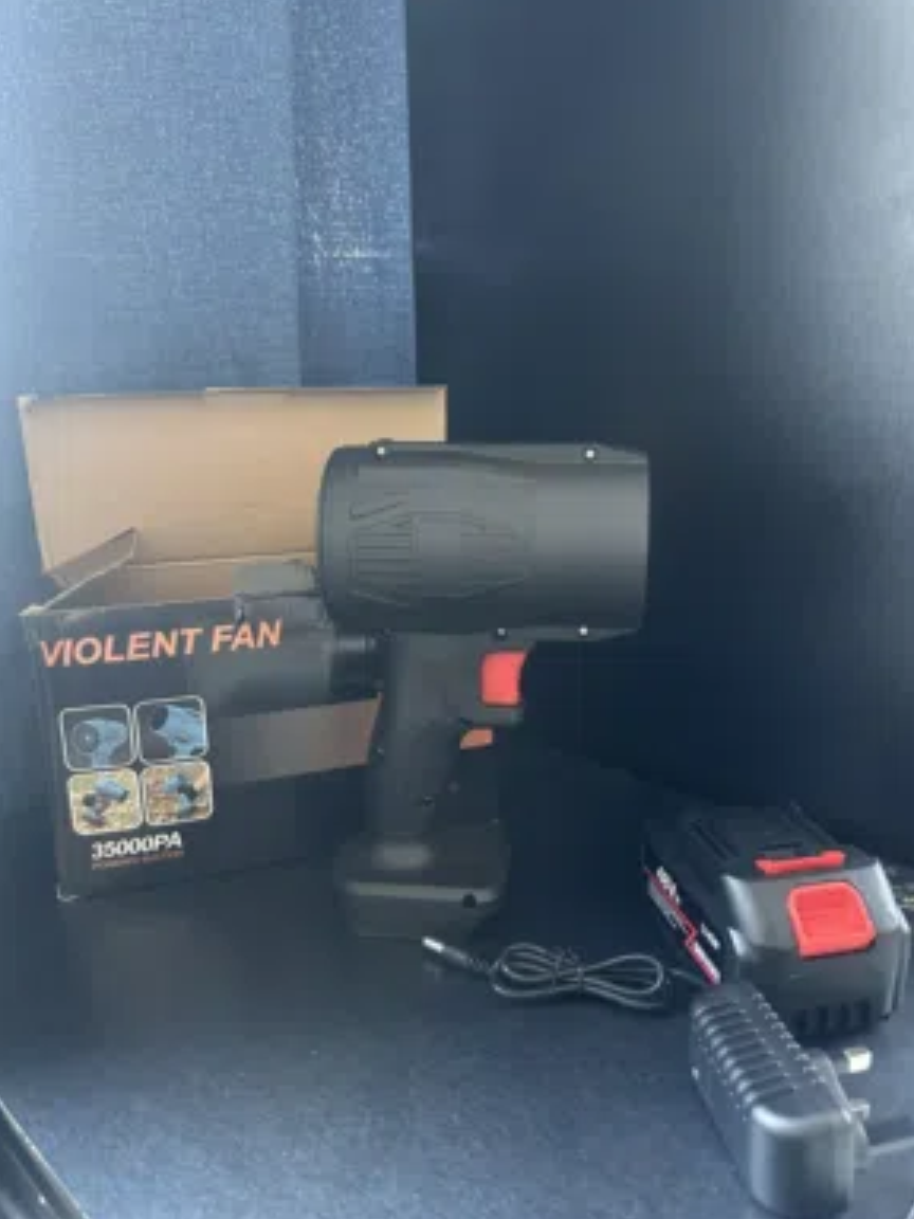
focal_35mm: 25
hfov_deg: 54.9
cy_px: 616
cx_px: 454
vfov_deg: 69.4
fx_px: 880
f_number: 1.78
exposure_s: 1/40
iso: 1000
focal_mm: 6.86
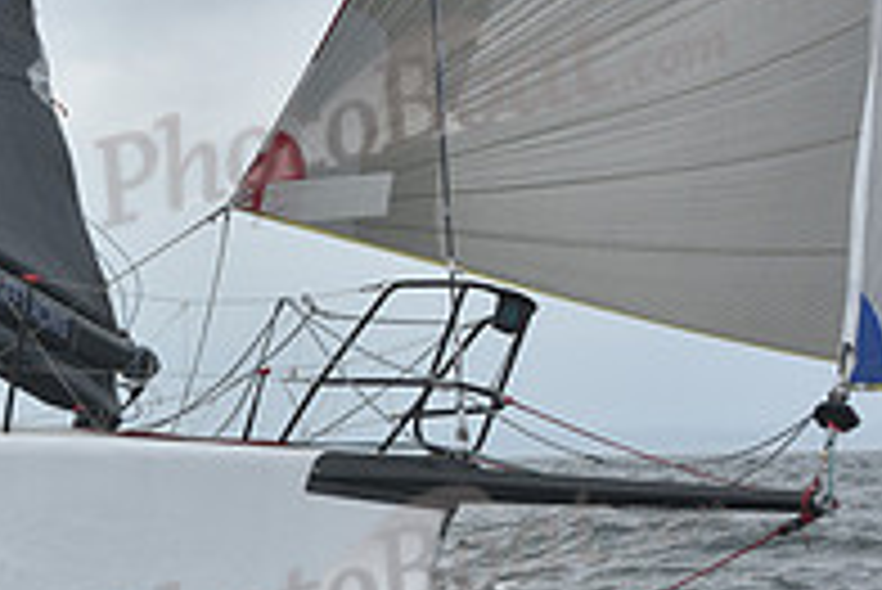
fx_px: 5075
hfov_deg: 9.8
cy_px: 408
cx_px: -135
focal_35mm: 207
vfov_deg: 6.6
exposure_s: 1/800
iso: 200
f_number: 7.1
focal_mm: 70
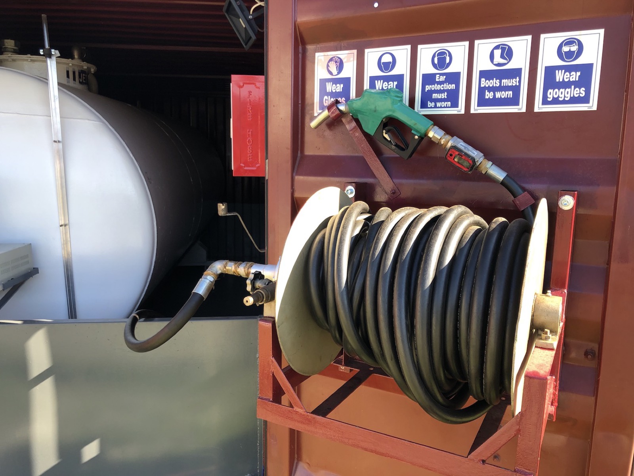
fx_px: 513
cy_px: 238
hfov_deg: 63.4
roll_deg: +0.8
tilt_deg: -8.5
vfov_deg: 49.7
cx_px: 317
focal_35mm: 28
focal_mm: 4
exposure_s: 1/219
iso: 20
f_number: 1.8
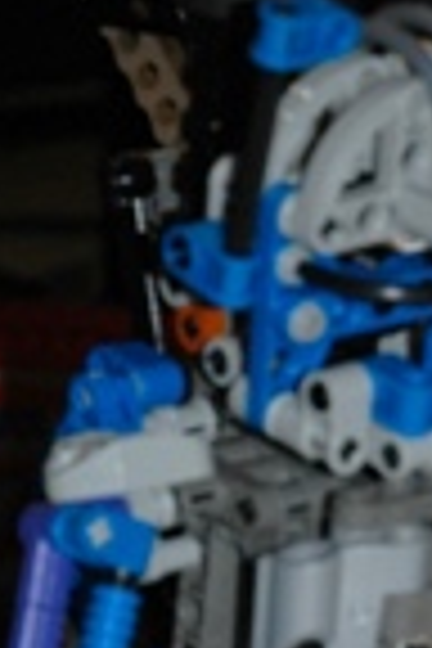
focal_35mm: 320
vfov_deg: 6.3
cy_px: 1026
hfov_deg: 4.3
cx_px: 418
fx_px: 5760
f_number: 4.5
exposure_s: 1/60
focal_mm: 48
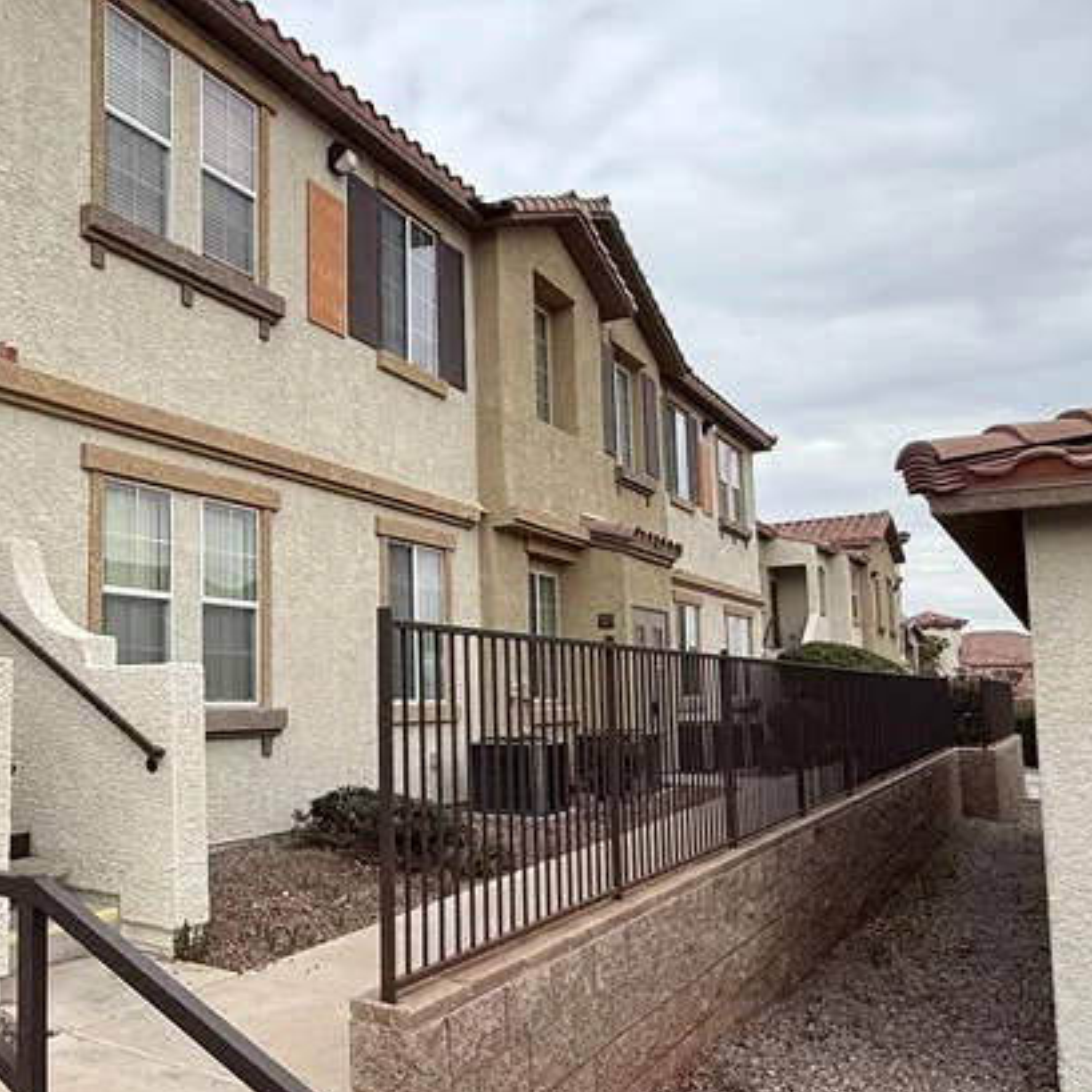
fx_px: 1106
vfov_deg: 52.5
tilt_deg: +5.6
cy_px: 595
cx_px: 120
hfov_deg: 47.5
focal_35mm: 31
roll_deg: +0.2
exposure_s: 1/809
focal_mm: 2.22
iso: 50
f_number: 2.2
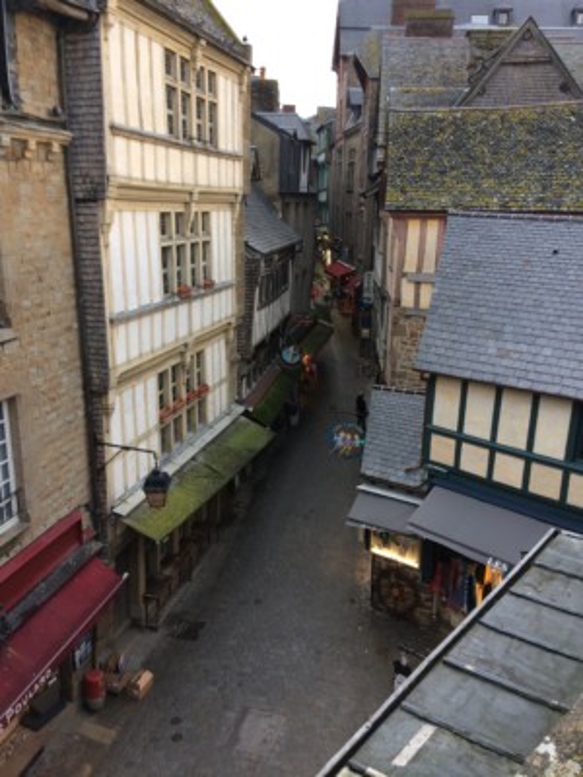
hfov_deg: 48.2
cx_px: 292
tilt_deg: -18.7
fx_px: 651
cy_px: 388
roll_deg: -0.1
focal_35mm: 29
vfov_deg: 61.7
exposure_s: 1/50
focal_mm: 4.15
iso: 32
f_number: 2.2
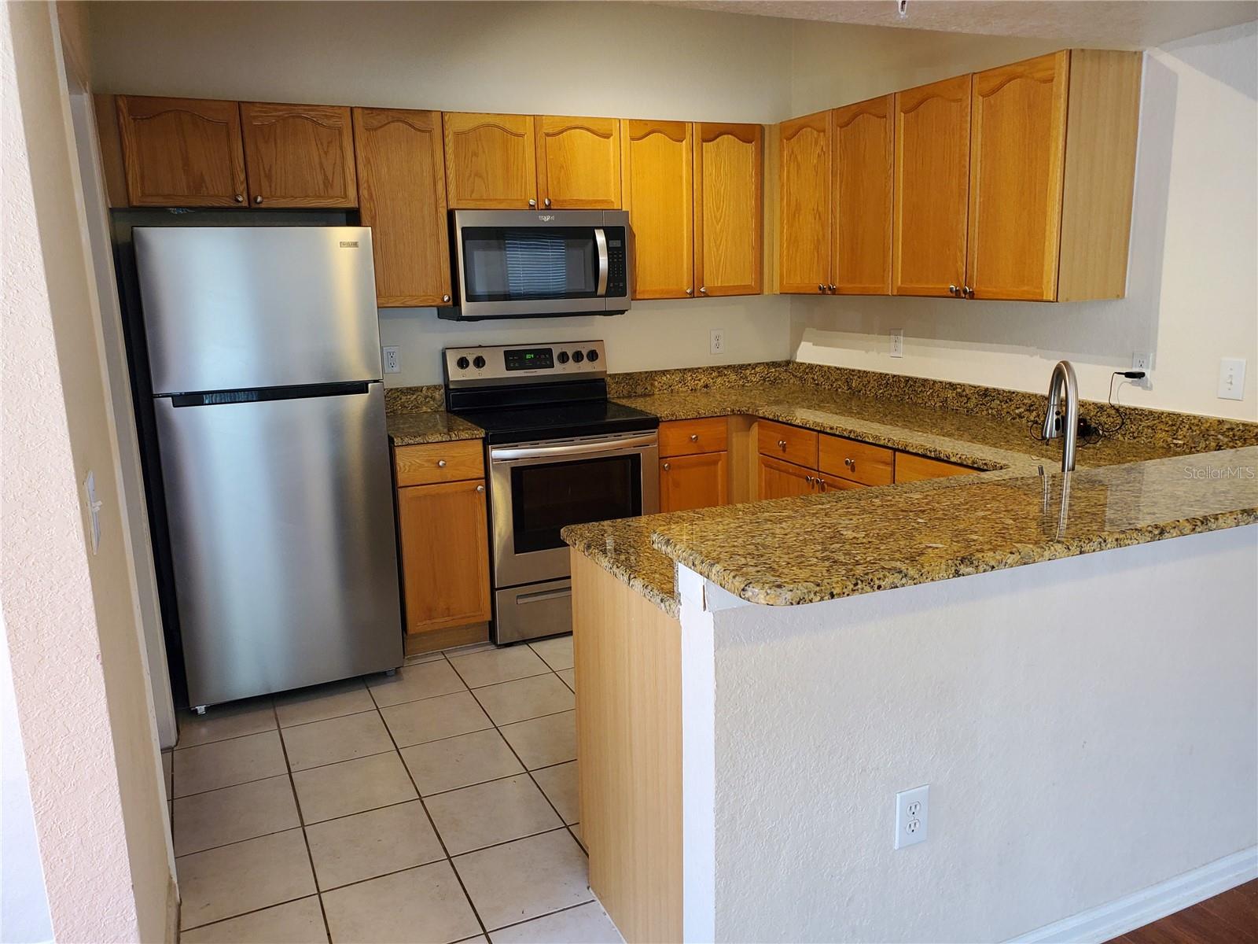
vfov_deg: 53.1
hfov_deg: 67.3
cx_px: 629
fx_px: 945
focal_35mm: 26
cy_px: 472
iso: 200
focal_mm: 4.3
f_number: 2.4
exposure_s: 1/40
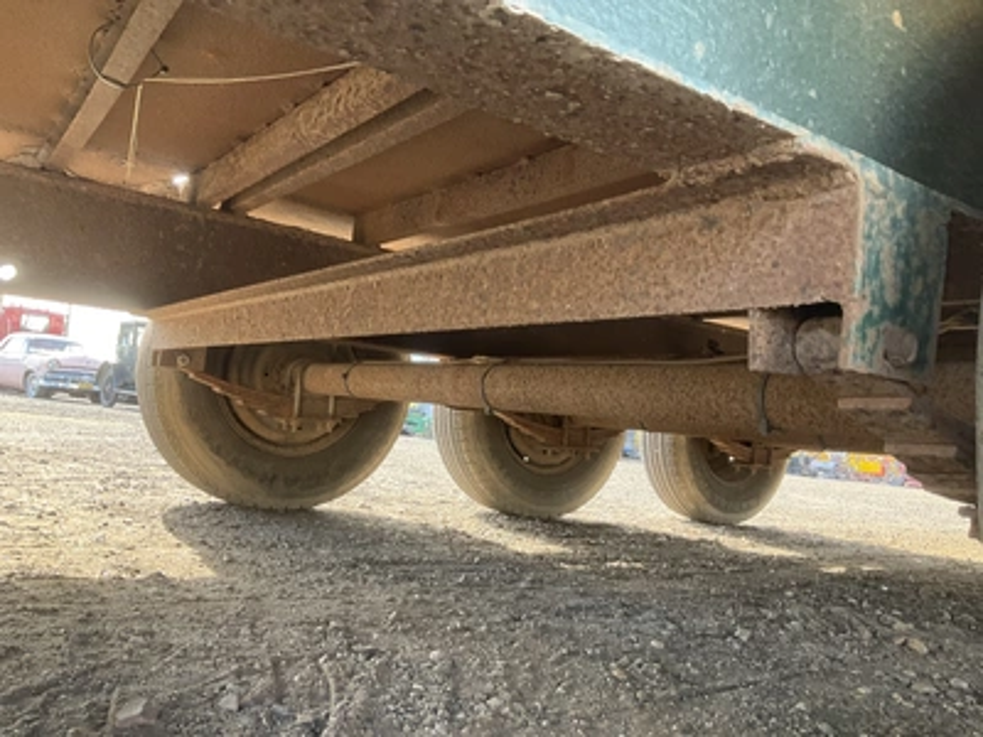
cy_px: 368
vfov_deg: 48.2
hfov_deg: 61.7
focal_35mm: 29
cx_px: 492
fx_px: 824
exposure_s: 1/122
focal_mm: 3
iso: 64
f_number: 1.8
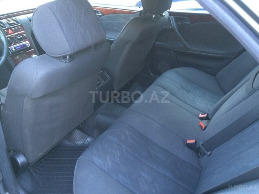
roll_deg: +0.8
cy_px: 97
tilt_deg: -32.8
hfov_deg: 61.7
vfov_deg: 48.2
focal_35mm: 29
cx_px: 130
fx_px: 217
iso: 160
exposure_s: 1/33
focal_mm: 4.15
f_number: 2.2
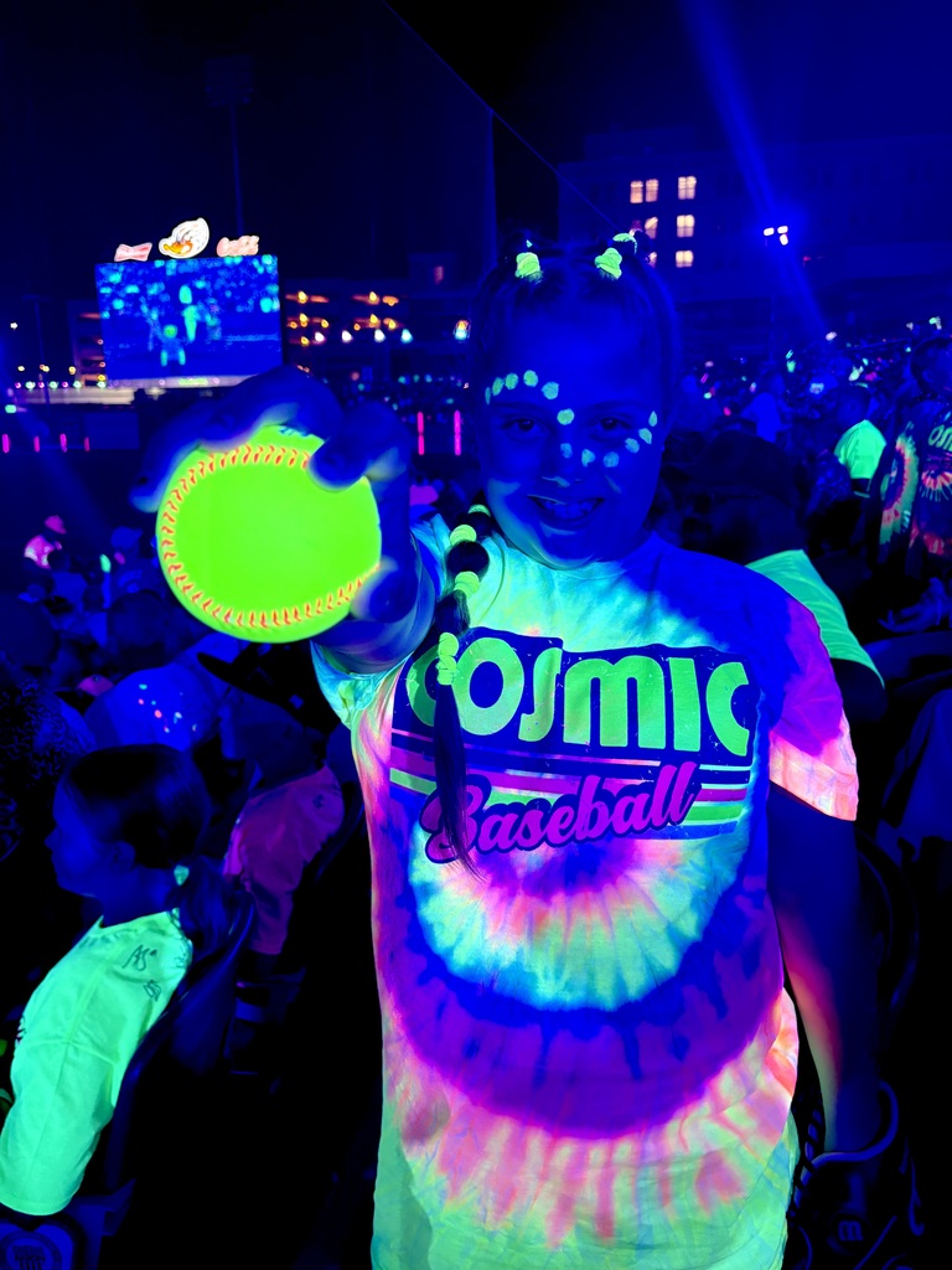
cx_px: 476
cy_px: 635
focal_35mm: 26
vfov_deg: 67.3
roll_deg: +1.1
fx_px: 953
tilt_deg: -11.7
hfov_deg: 53.1
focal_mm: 5.96
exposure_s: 1/60
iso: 500
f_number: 1.6
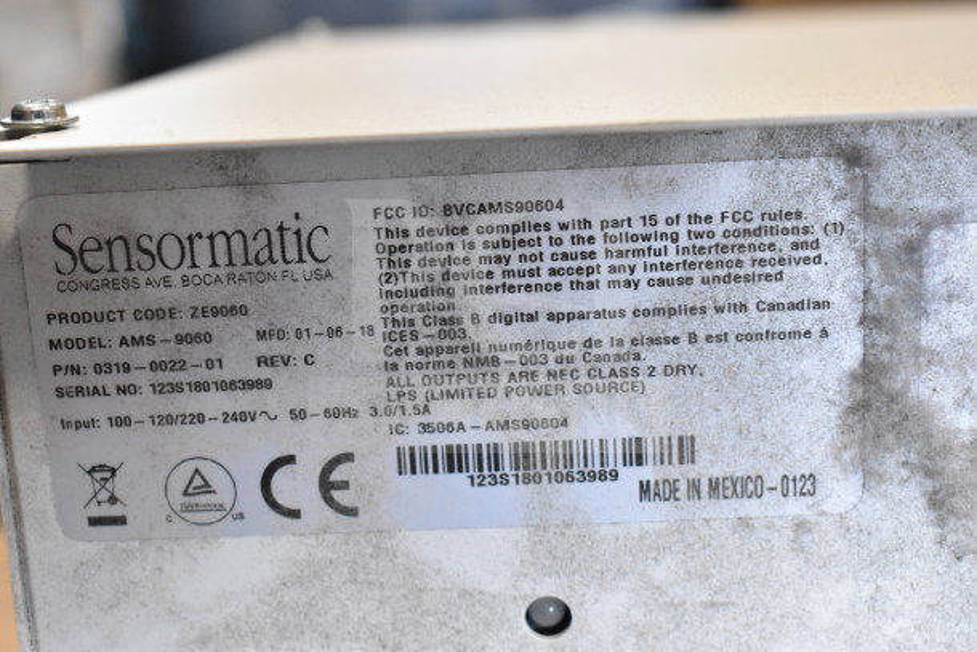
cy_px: 326
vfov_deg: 25.1
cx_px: 488
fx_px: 1466
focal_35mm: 54
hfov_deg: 36.9
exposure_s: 1/60
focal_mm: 36
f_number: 4.8
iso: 4500
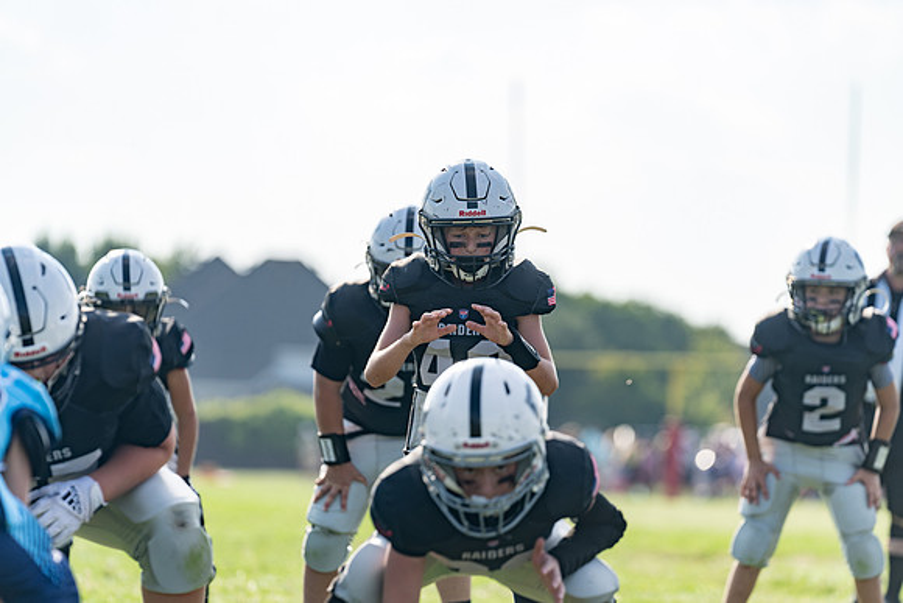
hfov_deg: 10.3
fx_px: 5018
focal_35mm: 200
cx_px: 452
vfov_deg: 6.9
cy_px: 302
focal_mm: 200
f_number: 3.5
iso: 100
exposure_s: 1/1000
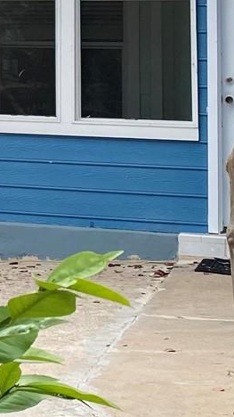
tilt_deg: +6.0
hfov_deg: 8.9
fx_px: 1369
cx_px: -324
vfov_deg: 16.8
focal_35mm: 124
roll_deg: -2.5
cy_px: -20
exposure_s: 1/409
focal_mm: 4.25
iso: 32
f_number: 1.8
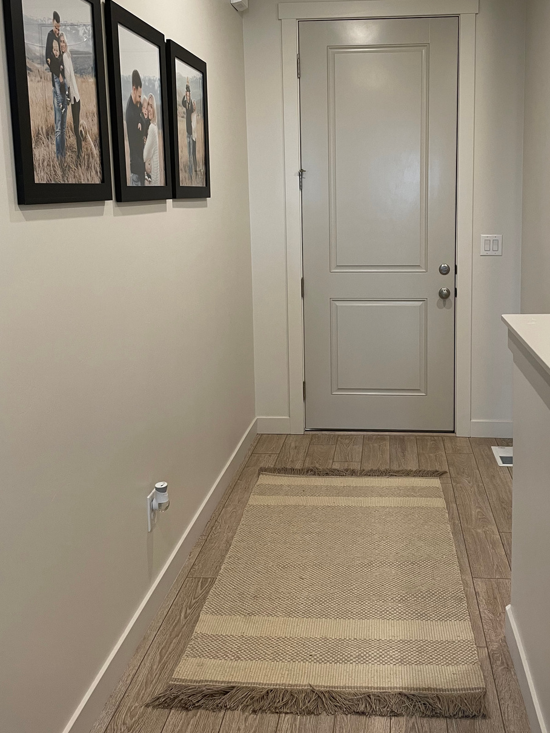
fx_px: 699
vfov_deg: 54.8
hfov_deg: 42.6
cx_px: 345
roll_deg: +1.2
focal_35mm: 33
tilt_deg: -5.8
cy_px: 279
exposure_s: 1/60
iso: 100
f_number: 1.6
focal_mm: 4.2
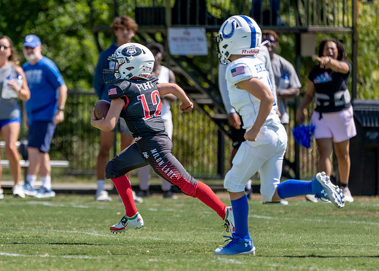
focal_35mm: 556
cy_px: 153
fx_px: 5982
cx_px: 111
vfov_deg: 2.6
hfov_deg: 3.6
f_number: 5.6
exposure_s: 1/1600
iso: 400
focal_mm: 400
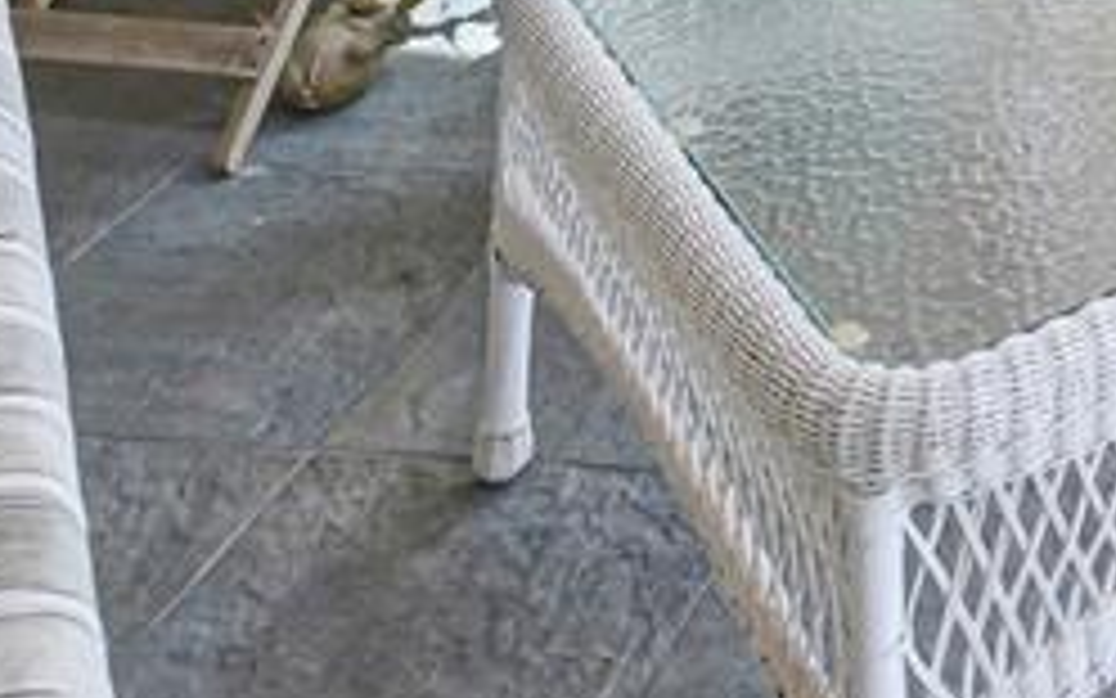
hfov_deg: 26.9
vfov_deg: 15.6
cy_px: -761
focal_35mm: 63
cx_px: 1480
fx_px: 1916
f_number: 7.1
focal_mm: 10
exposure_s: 1/30
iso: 100
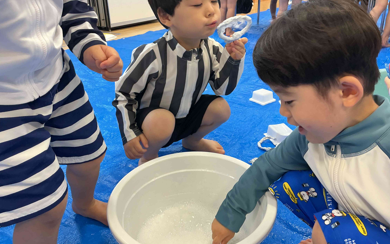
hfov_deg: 61.2
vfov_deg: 40.5
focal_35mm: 31
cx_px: 194
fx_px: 330
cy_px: 100
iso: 64
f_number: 1.8
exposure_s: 1/60
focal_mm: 3
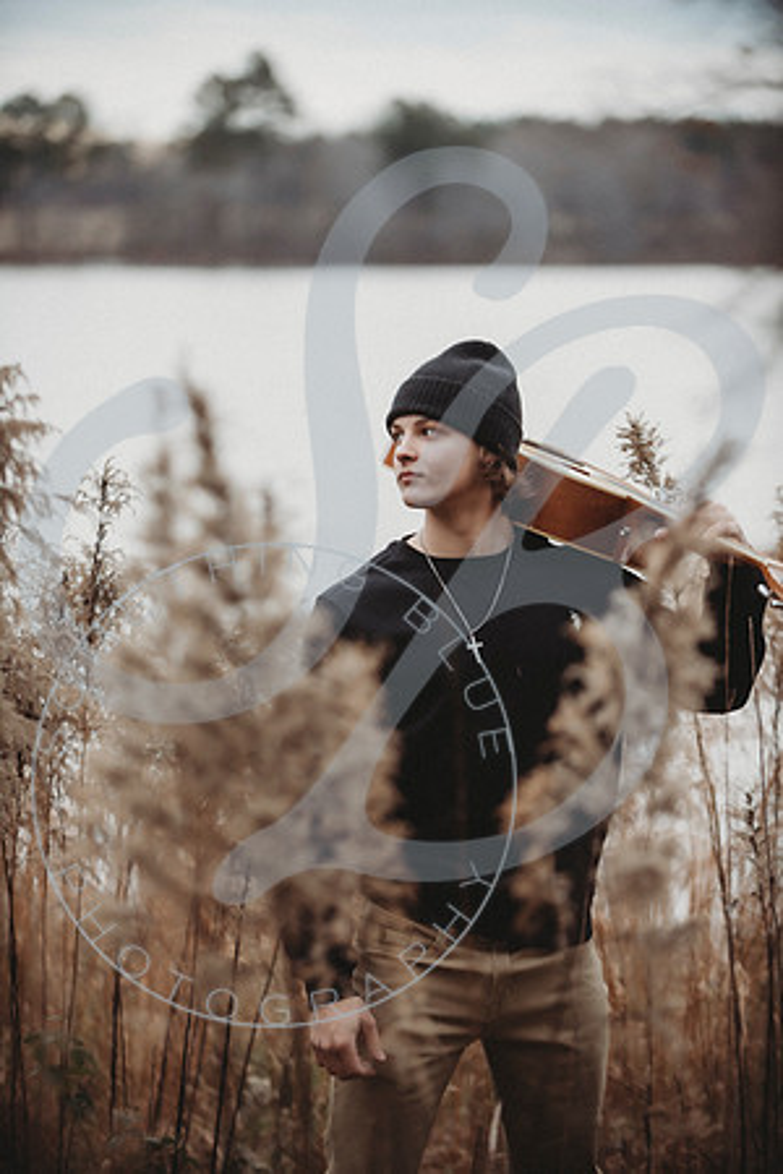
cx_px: 392
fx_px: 3915
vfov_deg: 17.1
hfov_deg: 11.4
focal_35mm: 120
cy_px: 587
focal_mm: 120
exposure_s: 1/320
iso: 500
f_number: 2.8
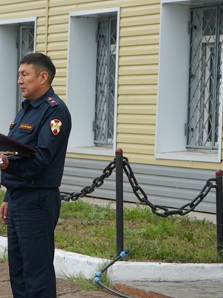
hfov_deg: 8.4
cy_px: 182
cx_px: 33
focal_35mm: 177
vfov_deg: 11.2
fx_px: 1521
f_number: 5.6
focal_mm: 66
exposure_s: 1/160
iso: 160
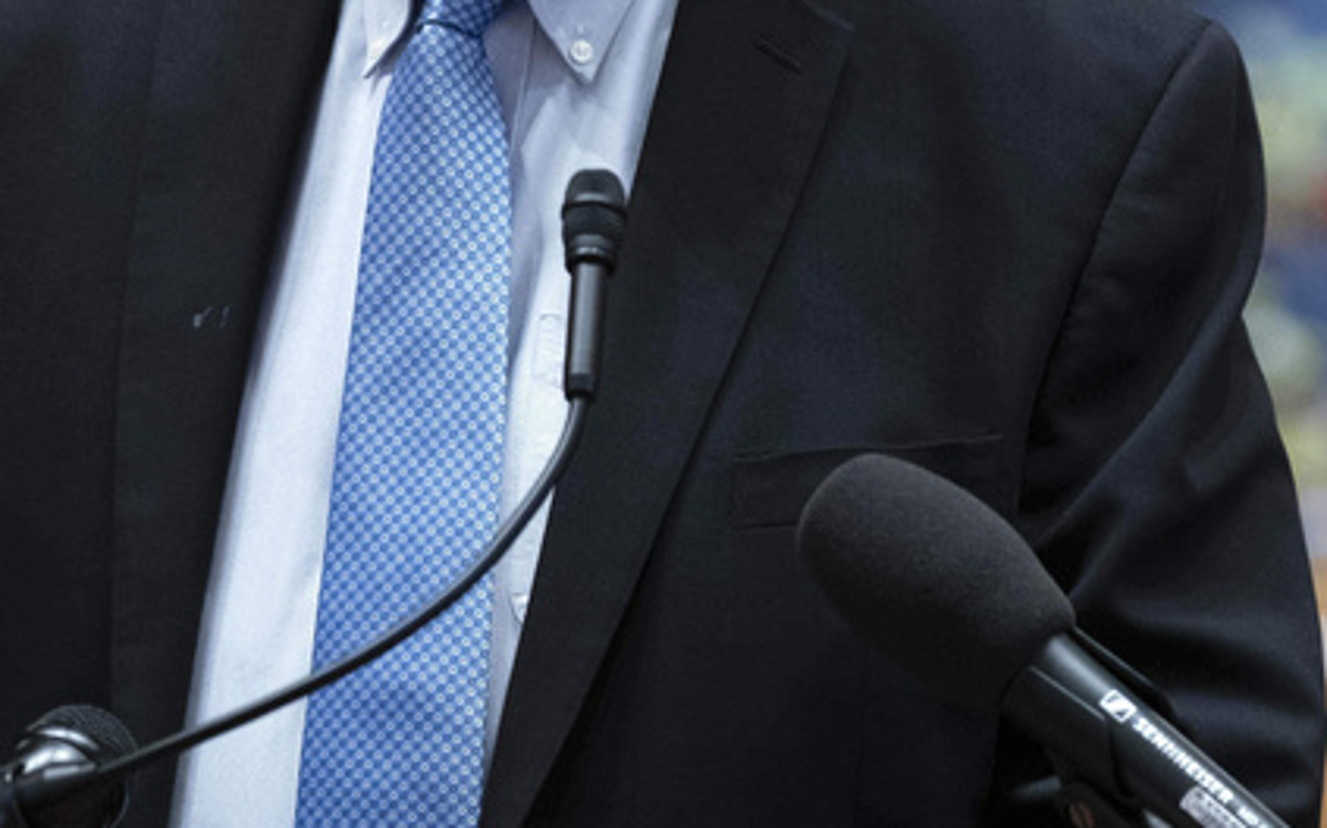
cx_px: 452
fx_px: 12942
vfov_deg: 3.7
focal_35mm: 358
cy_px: 99
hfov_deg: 5.9
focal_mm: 145
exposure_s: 1/250
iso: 2500
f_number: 3.2
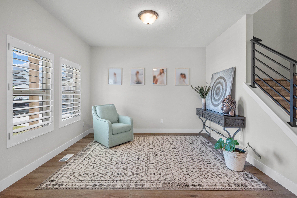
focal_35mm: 16
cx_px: 148
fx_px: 136
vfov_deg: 72.1
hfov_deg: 95.0
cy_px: 99
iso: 500
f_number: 8
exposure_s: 1/8
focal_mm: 16.5
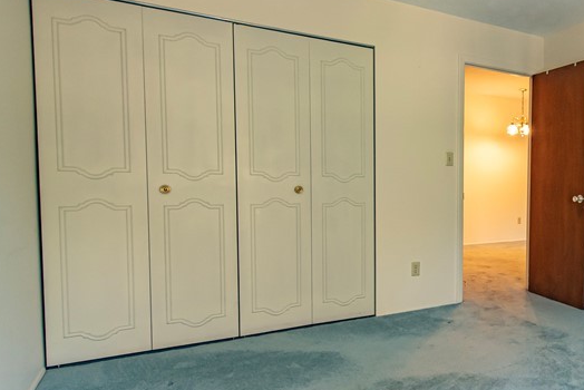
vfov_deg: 45.0
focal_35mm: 29
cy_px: 213
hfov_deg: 56.3
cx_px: 508
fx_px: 471
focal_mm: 14
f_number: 4.5
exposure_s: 1/100
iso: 1600
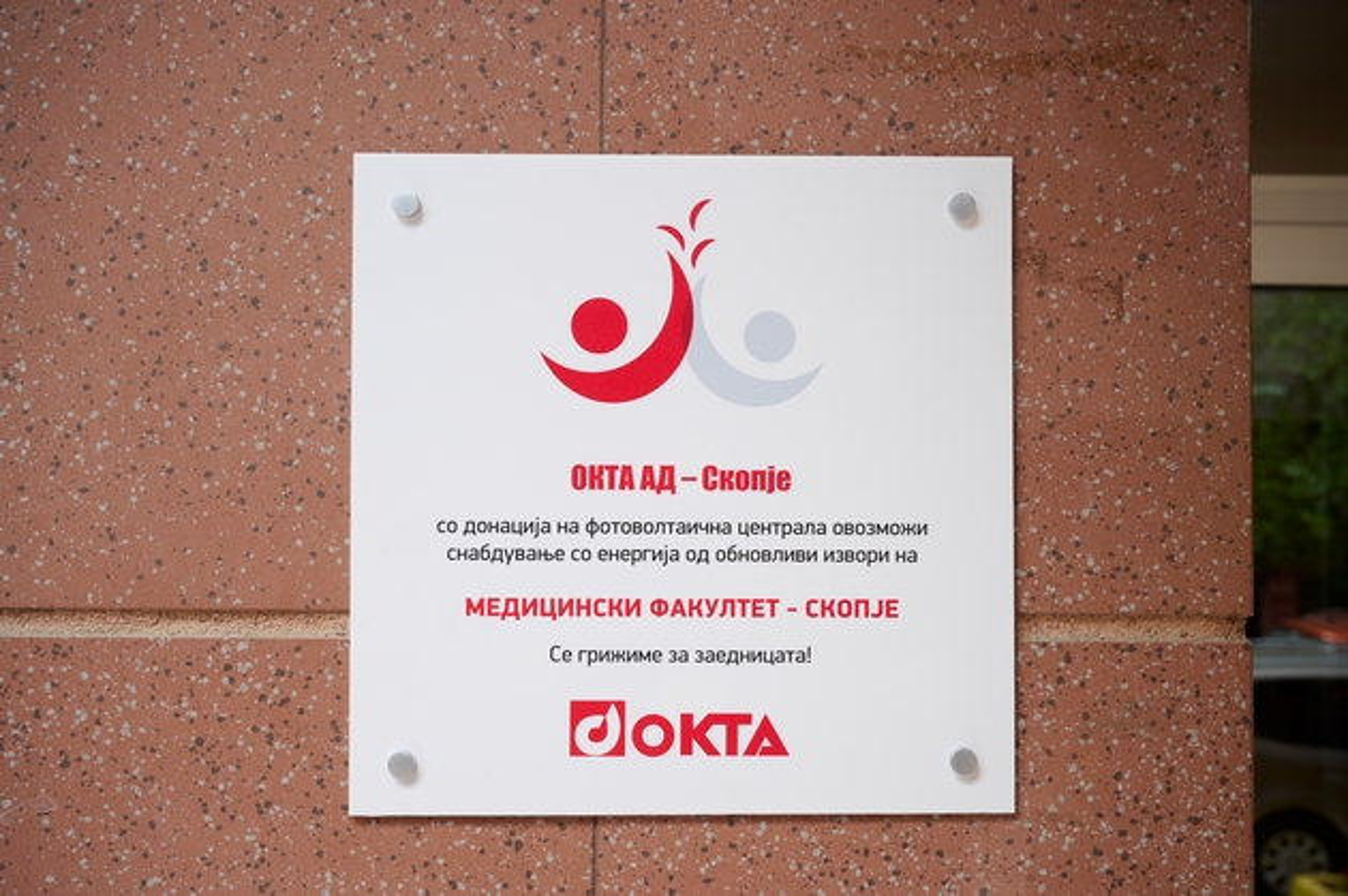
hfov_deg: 54.5
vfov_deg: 37.8
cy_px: 448
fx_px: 1309
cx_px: 674
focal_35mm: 35
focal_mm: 35
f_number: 5.6
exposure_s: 1/250
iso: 160
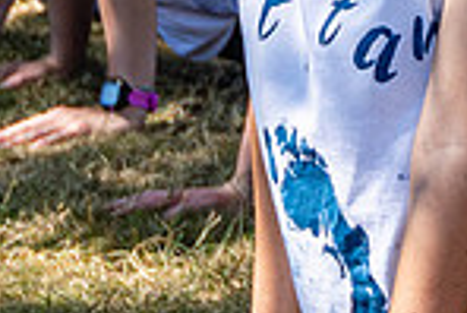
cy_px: -200
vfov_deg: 4.7
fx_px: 3766
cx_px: 1027
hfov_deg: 6.8
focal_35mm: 290
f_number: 4
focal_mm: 35
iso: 110
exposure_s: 1/500
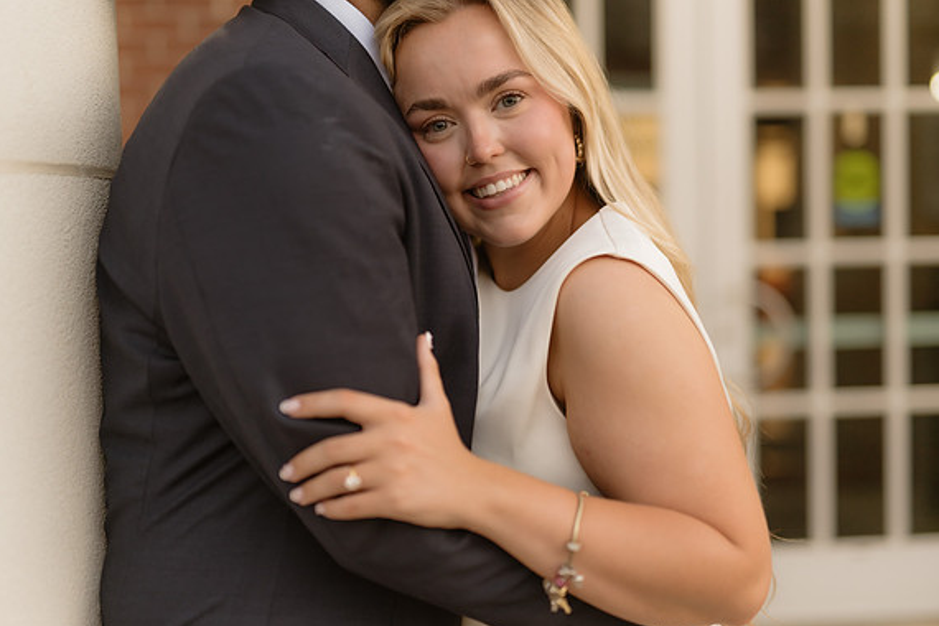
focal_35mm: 53
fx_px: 1382
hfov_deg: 37.5
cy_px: 316
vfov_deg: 25.5
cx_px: 469
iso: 250
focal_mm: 50
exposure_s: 1/160
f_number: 1.4
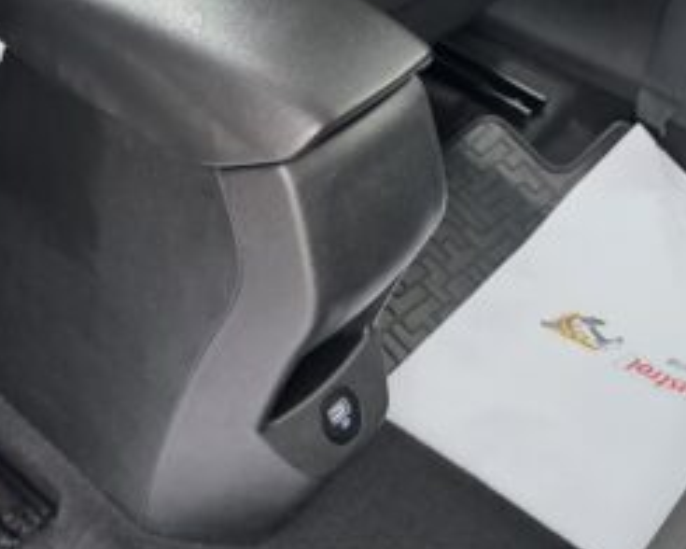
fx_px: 1117
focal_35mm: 55
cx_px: 280
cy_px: 179
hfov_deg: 34.1
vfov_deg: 27.4
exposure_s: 1/100
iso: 640
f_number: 1.7
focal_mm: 6.3
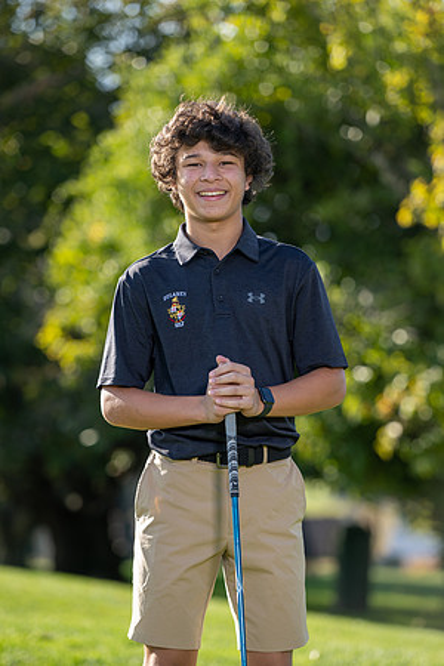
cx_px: 222
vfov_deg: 14.7
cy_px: 333
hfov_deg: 9.8
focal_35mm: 140
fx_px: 2590
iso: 50
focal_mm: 140
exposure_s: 1/200
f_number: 3.2
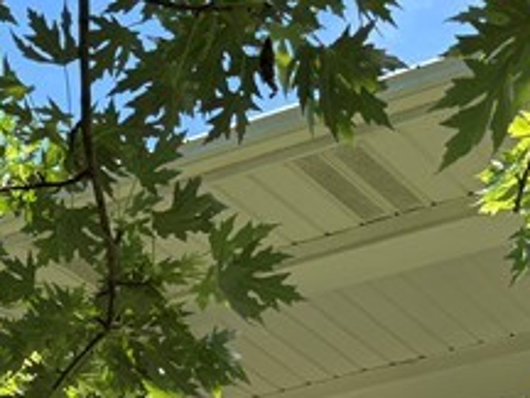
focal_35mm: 123
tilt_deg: +9.5
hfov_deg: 15.6
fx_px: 1883
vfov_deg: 11.0
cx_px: -29
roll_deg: -2.7
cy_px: 801
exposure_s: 1/1196
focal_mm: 5.96
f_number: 1.6
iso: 50
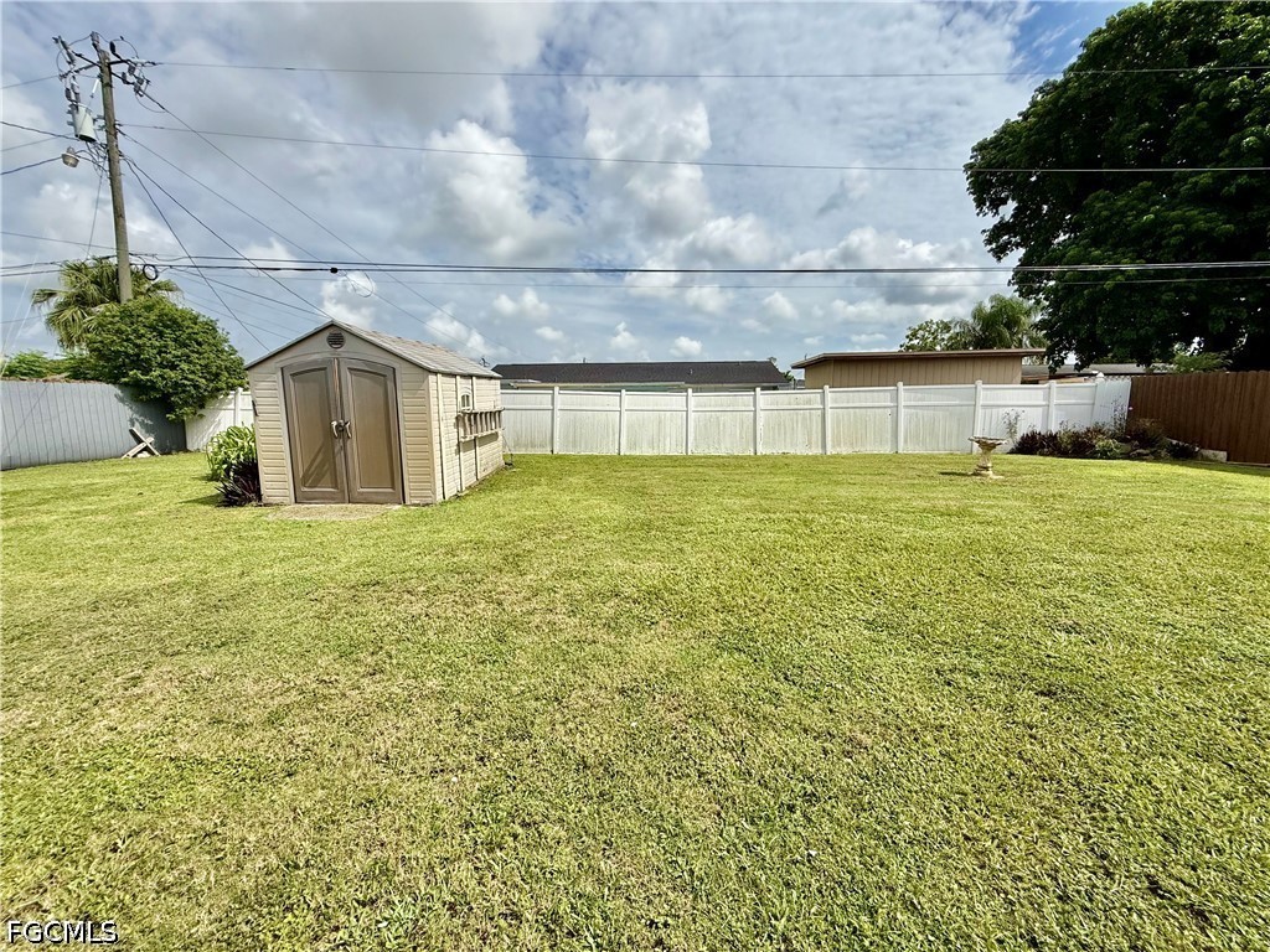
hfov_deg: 102.1
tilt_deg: -7.3
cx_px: 635
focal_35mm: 14
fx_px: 514
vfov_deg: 85.7
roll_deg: +0.6
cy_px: 476
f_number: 2.2
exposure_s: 1/4425
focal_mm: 2.22
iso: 50
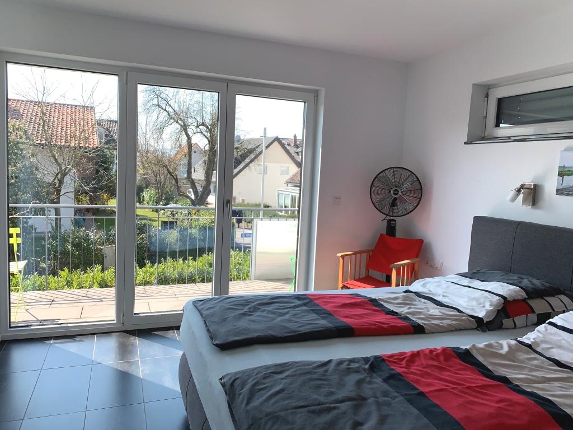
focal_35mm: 26
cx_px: 286
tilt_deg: -4.9
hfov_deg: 67.3
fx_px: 430
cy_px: 215
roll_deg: -3.2
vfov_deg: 53.1
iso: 25
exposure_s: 1/669
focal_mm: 4.25
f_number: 1.8
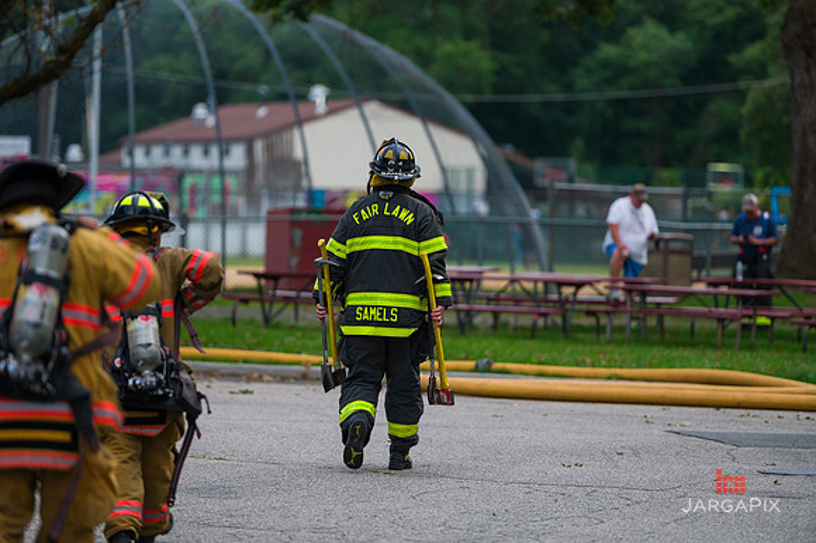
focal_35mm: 200
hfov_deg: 10.3
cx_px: 408
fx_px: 4531
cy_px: 272
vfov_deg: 6.9
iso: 500
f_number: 3.2
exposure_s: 1/250
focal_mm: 200
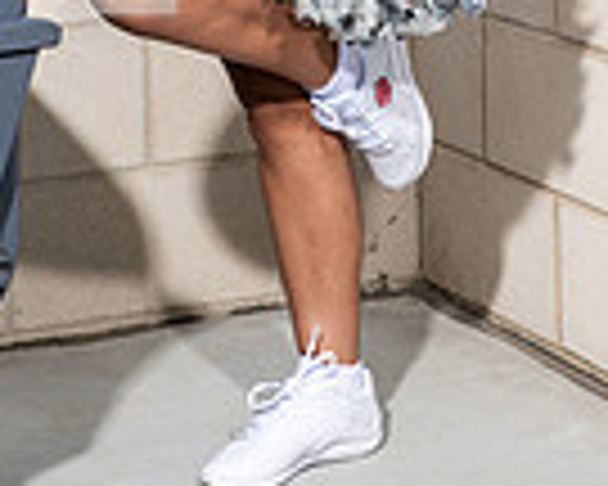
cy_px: -436
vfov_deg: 8.6
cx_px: 252
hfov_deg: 11.2
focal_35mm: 172
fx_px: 3095
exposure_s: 1/320
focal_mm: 55
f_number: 7.1
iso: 100
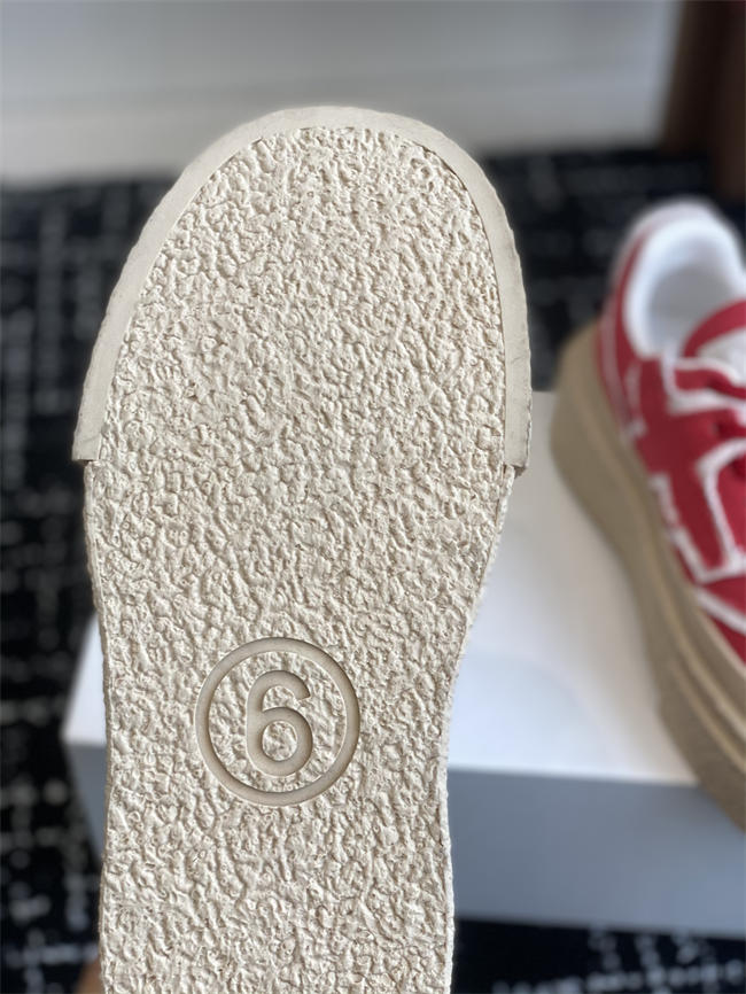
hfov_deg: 28.0
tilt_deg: -47.9
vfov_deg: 36.8
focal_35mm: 52
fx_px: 1493
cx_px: 373
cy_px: 497
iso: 20
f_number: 2
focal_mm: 6
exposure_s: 1/180
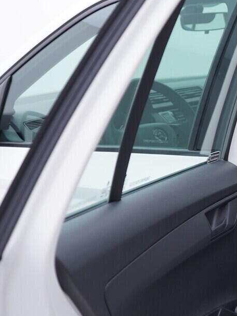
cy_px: 193
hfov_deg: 16.4
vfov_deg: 23.8
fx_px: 749
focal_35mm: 82
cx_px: 357
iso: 125
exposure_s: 1/50
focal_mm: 24
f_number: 3.2
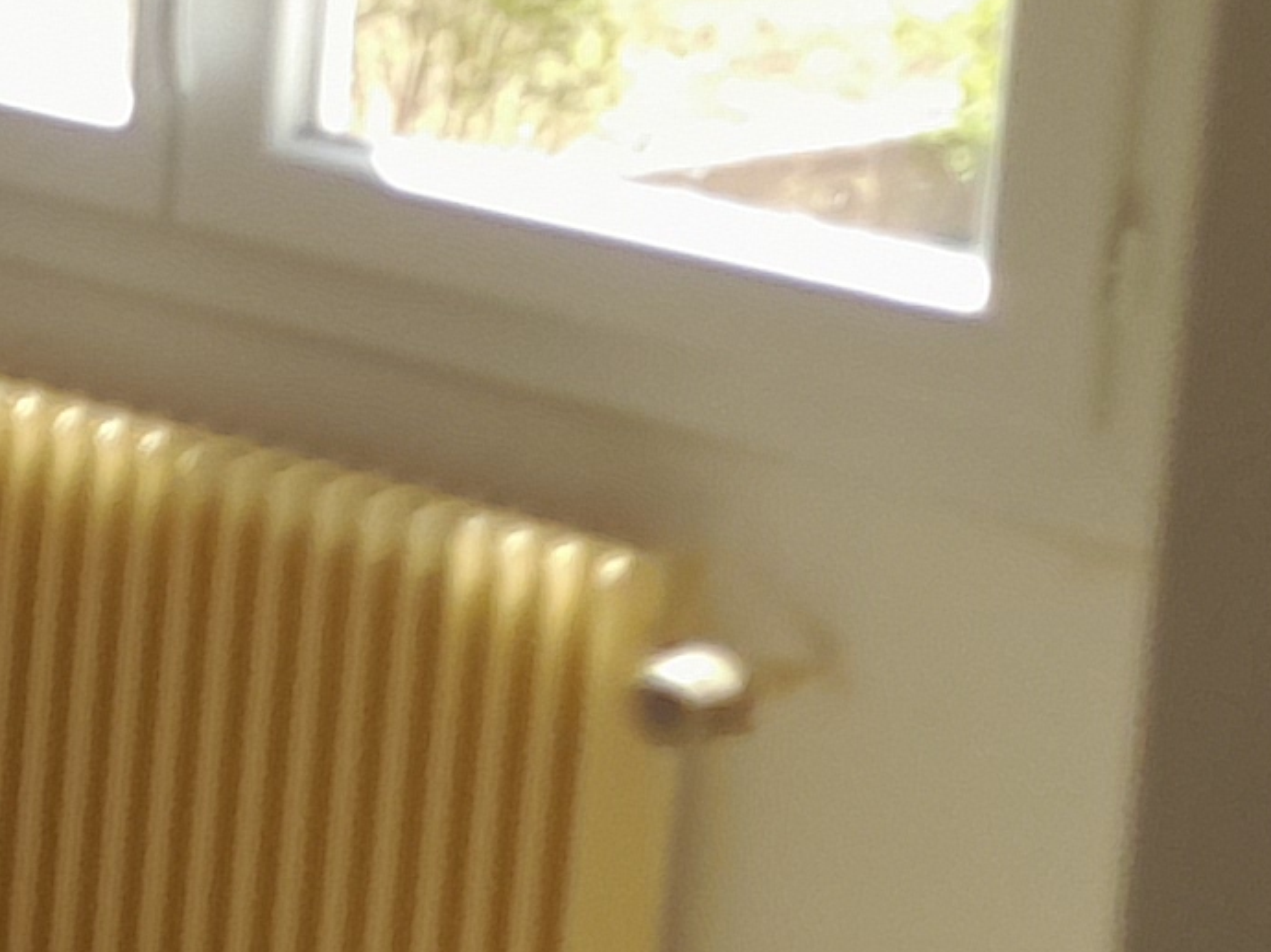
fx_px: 5322
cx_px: -2244
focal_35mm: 145
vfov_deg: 10.0
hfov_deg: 10.6
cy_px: -339
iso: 32
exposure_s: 1/100
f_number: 2
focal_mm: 4.6
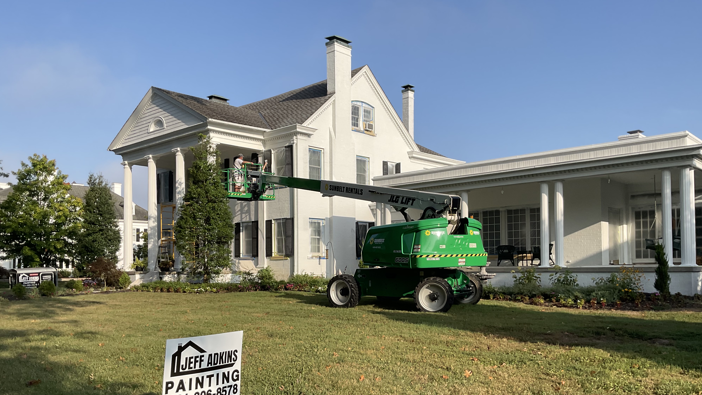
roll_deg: -0.8
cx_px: 347
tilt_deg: +1.0
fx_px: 596
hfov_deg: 61.0
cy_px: 252
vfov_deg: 36.4
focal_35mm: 32
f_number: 1.8
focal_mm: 3
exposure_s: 1/1577
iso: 16
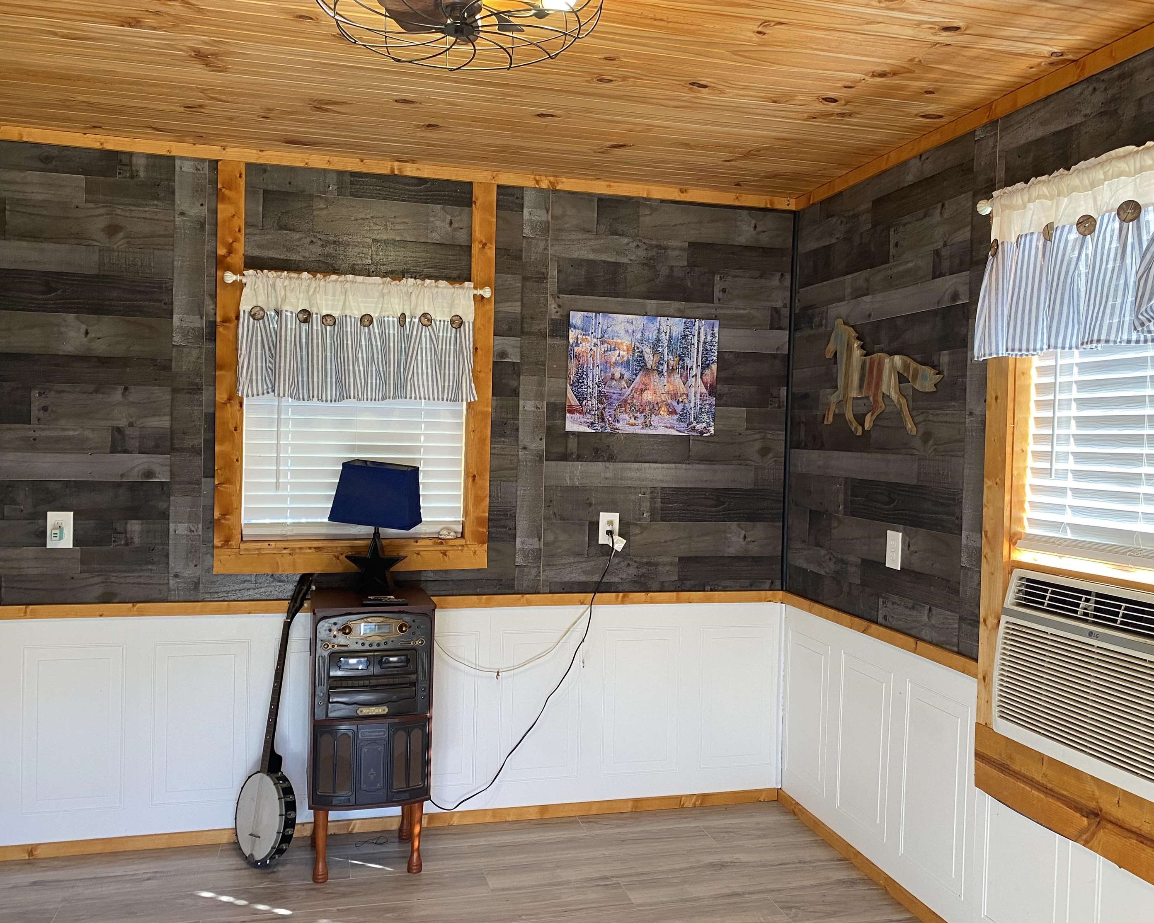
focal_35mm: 28
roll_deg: -1.3
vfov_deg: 51.5
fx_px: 956
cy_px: 452
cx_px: 583
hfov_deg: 62.2
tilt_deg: -0.3
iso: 125
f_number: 1.8
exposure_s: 1/75
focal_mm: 4.25
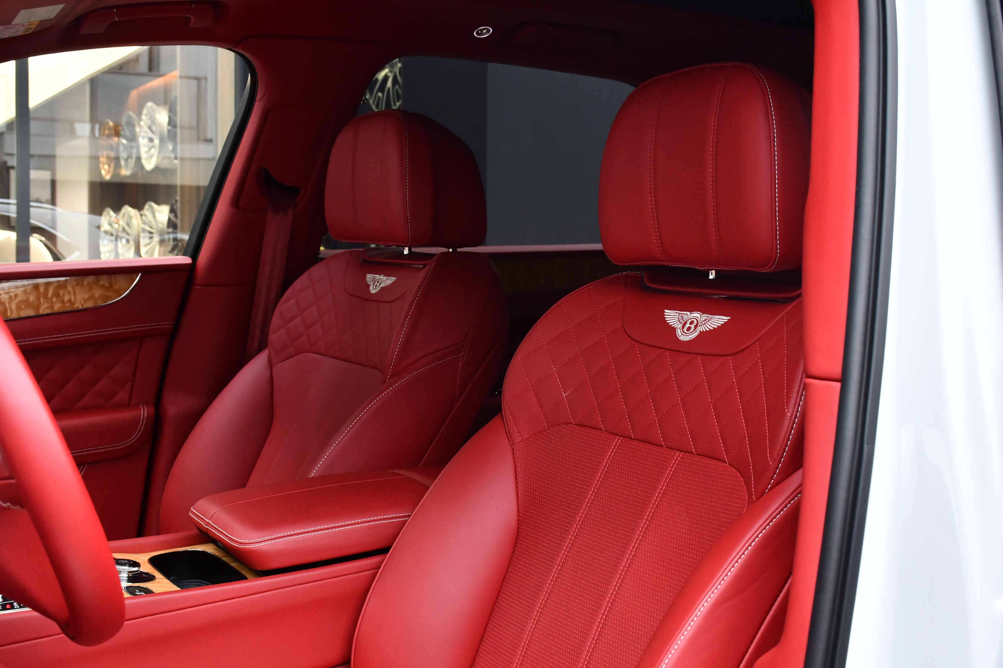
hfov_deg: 41.1
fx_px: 1337
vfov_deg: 28.1
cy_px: 334
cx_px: 502
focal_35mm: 48
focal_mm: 32
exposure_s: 1/50
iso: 1250
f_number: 8
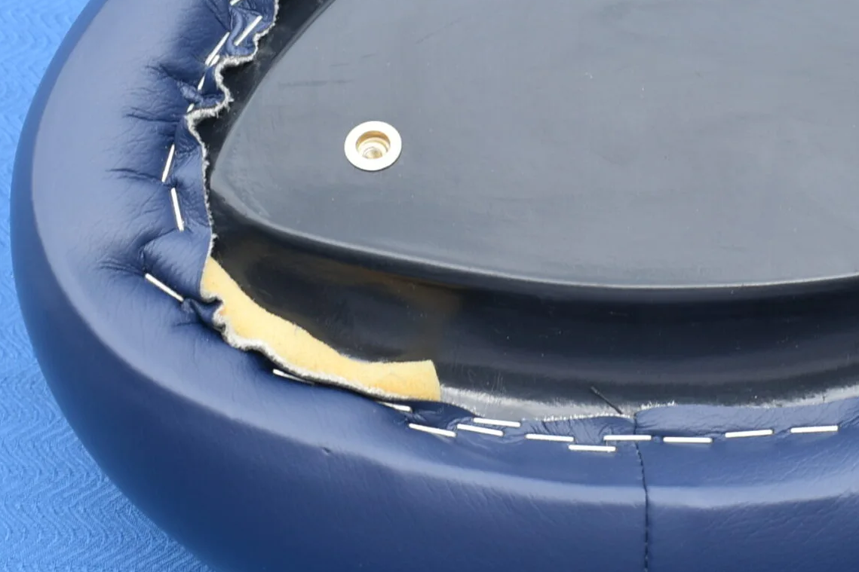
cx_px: 681
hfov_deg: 24.7
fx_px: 1932
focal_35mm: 81
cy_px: 190
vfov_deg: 16.8
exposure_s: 1/250
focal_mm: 24
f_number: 7.1
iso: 200
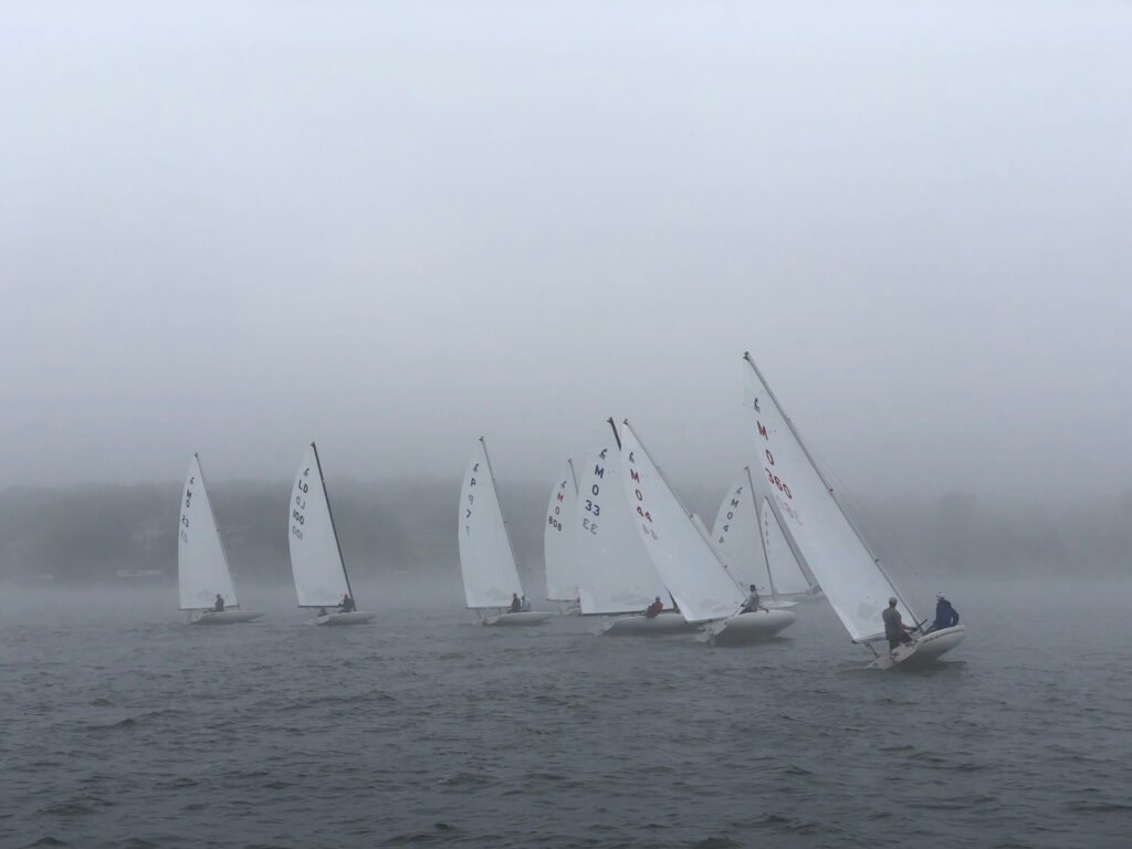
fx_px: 1700
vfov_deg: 28.0
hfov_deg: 36.8
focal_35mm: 52
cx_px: 566
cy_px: 424
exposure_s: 1/666
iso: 16
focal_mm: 6
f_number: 2.4
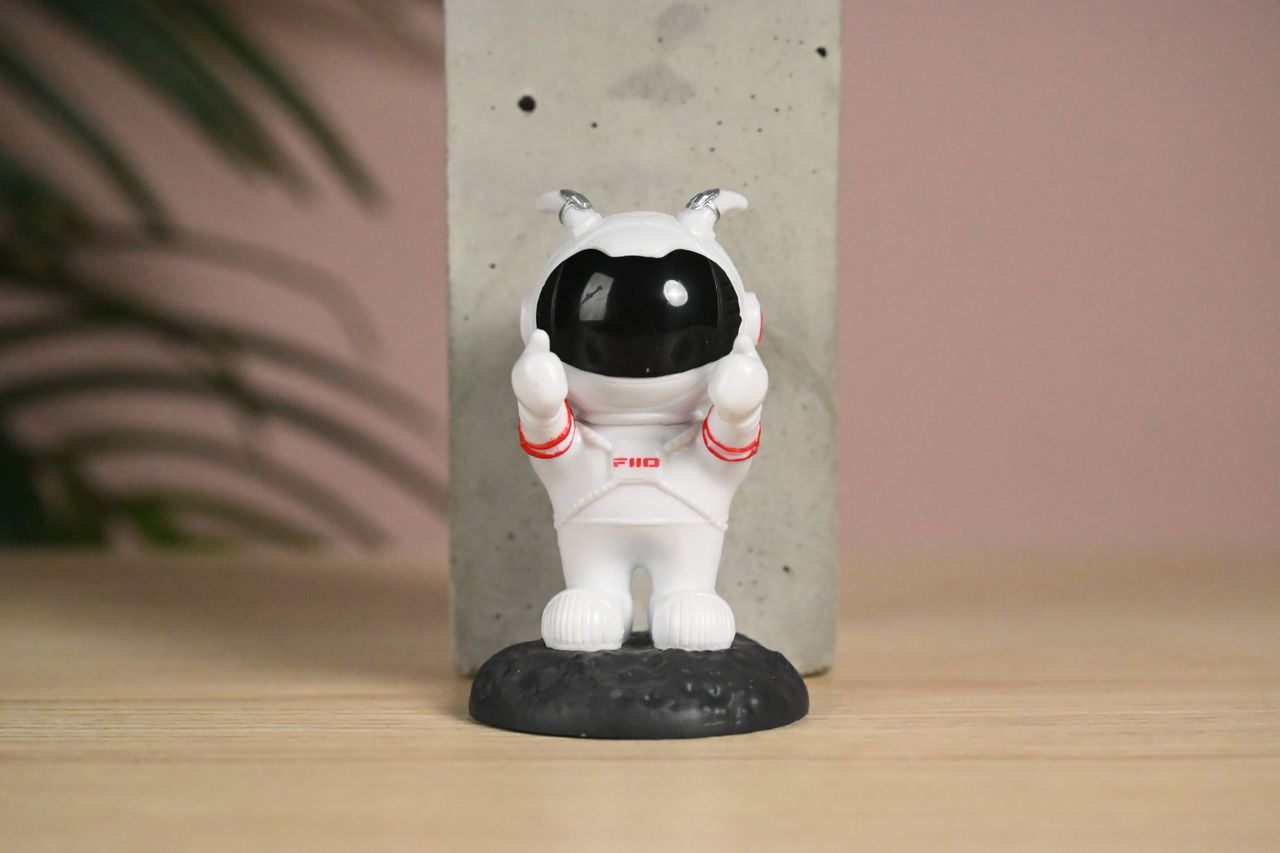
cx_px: 640
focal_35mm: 70
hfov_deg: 28.8
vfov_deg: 19.5
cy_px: 426
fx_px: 2488
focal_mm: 70
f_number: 6.3
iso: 25600
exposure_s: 1/3200
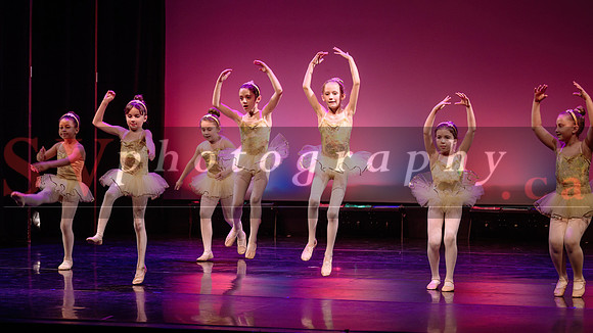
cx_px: 279
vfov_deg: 10.6
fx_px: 1789
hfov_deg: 18.8
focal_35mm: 114
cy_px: 127
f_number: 2.8
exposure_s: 1/250
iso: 1600
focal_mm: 102
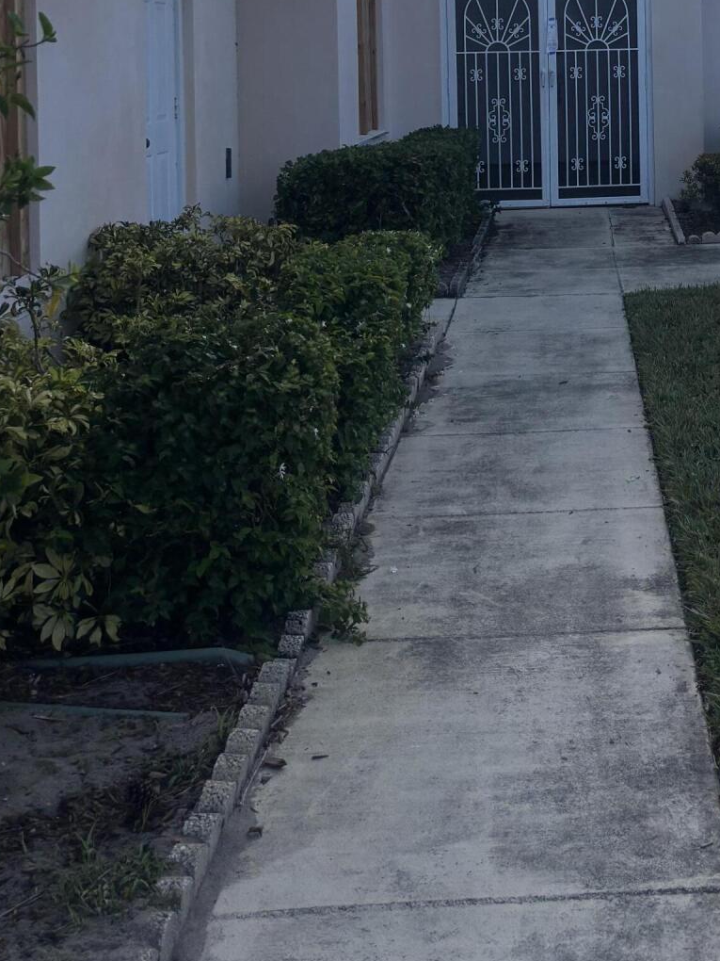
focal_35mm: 51
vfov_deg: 34.7
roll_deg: +1.6
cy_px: 41
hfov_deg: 27.4
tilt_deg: -1.9
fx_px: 1414
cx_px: 667
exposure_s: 1/6711
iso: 50
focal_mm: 5.96
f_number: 1.6
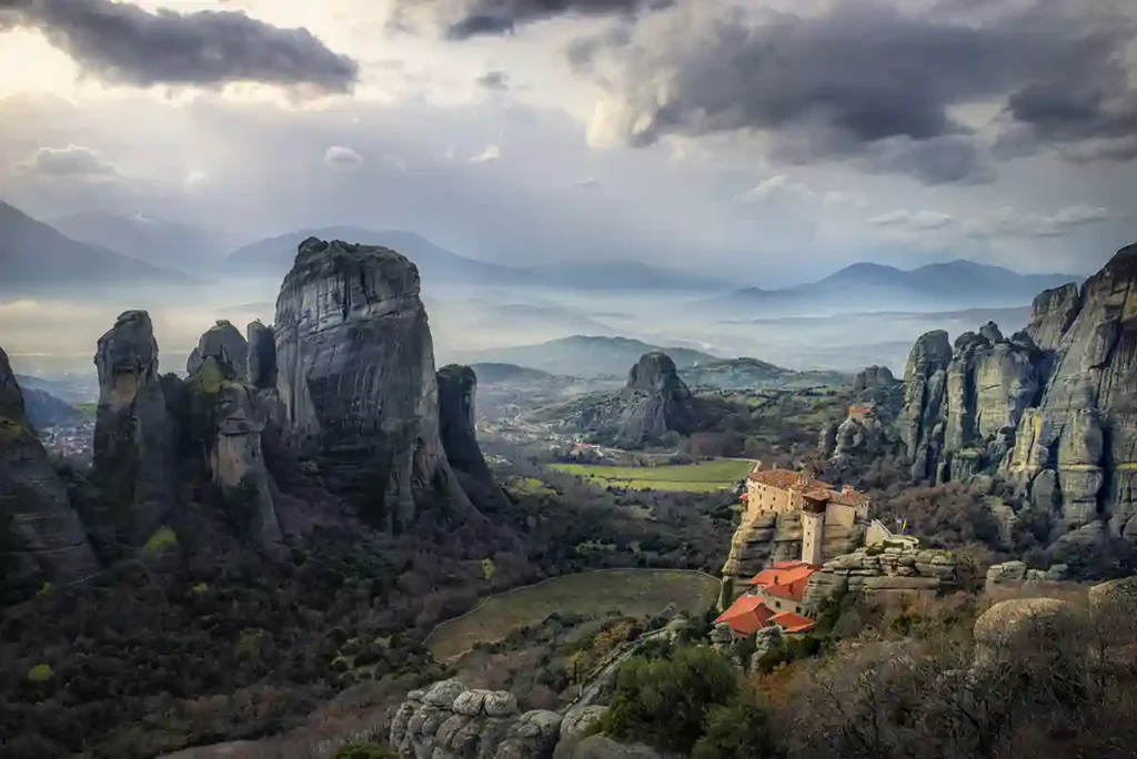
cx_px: 568
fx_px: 758
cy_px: 380
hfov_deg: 73.7
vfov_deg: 53.2
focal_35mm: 24
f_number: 8
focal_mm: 24
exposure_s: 1/320
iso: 125
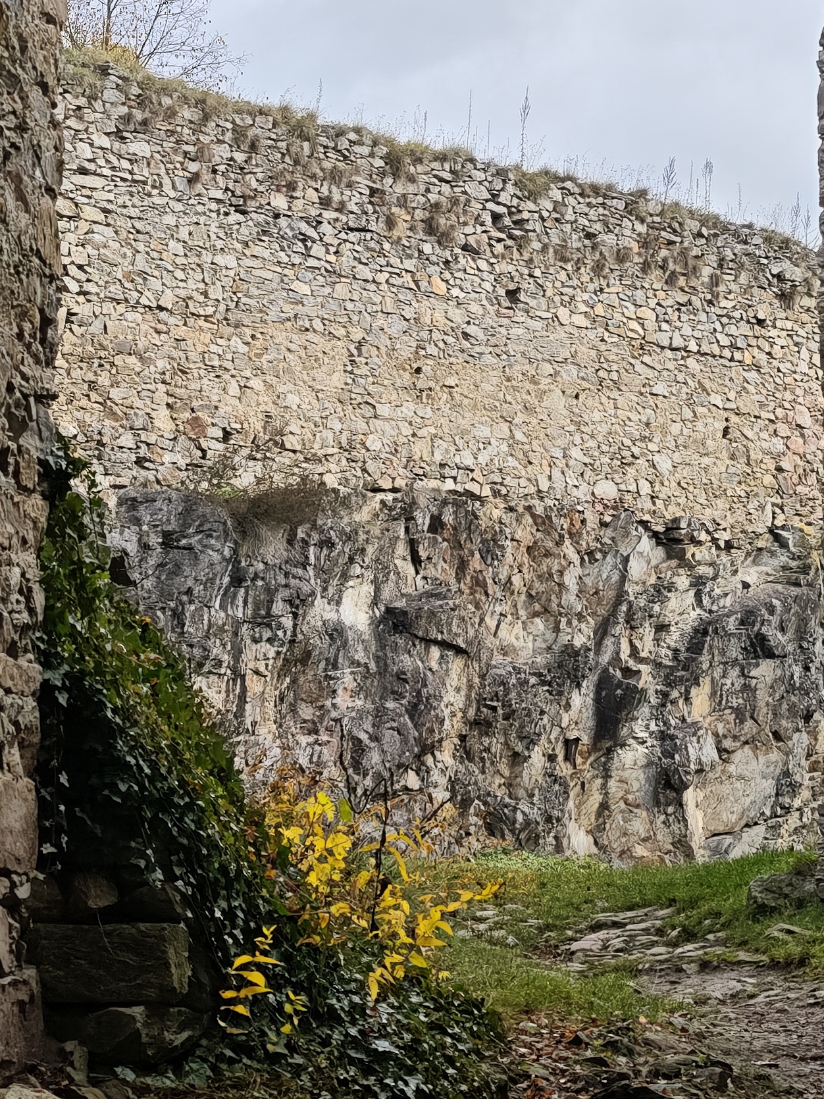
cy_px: 321
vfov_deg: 15.1
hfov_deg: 11.3
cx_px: 704
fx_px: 4127
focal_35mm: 130
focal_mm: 8.72
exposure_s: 1/1119
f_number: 1.63
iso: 50
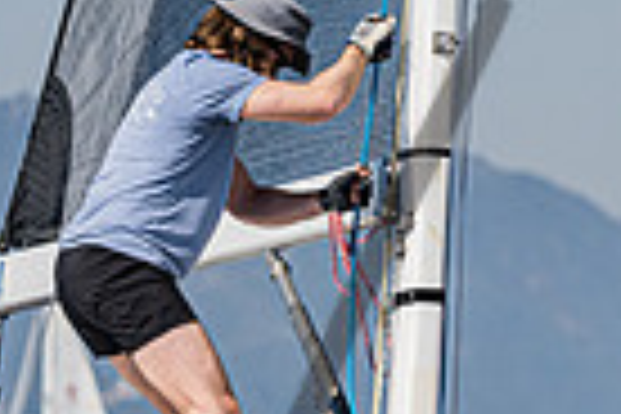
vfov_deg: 1.5
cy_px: 389
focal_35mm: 911
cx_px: 887
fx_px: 15714
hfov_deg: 2.3
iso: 400
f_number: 4.8
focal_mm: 165
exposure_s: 1/6400
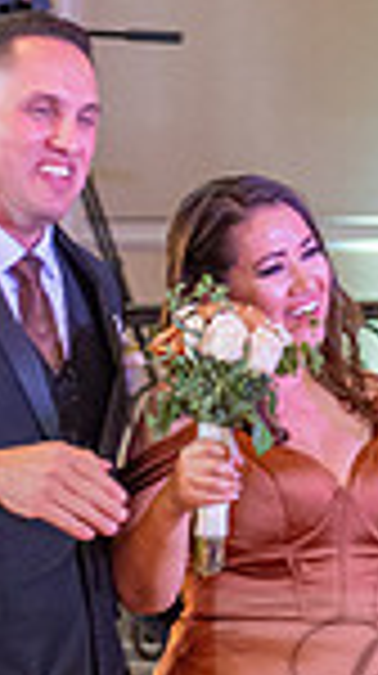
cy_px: 787
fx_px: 5525
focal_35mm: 309
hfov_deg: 3.9
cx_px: 254
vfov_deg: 6.9
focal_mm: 60
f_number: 4
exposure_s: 1/80
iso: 800
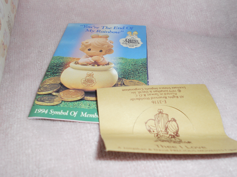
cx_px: 118
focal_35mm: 32
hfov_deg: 56.8
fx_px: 219
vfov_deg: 44.2
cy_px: 88
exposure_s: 1/25
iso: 80
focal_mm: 5.8
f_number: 8.8
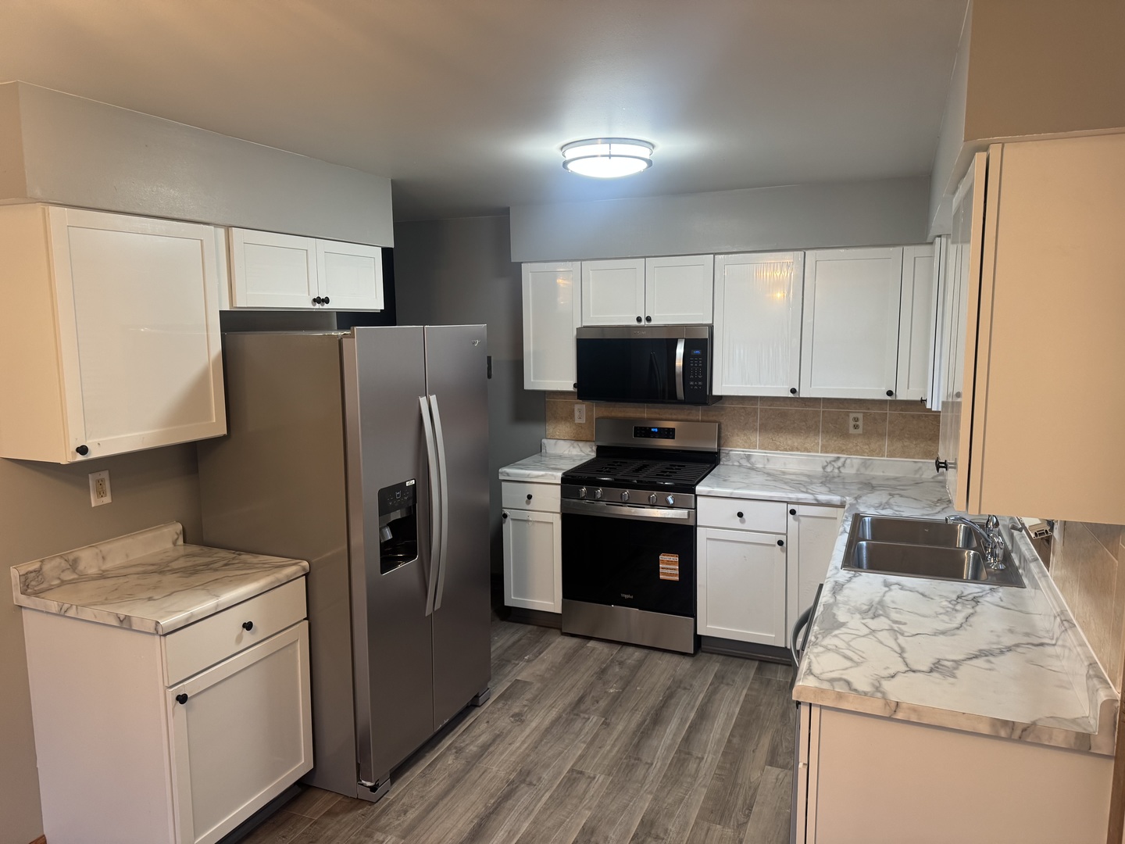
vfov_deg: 56.8
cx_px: 562
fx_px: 780
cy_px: 422
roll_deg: +0.8
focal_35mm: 24
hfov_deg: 71.6
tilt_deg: -8.9
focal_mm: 6.76
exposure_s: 1/60
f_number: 1.78
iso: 200
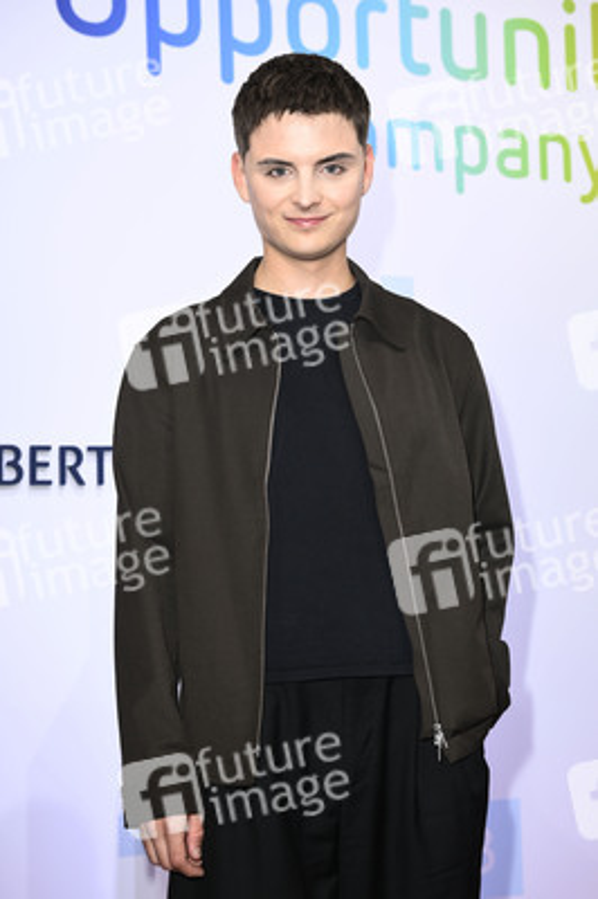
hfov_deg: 24.2
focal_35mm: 56
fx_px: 1398
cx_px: 299
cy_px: 450
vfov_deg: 35.7
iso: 400
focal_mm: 56
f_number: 6.3
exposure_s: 1/250
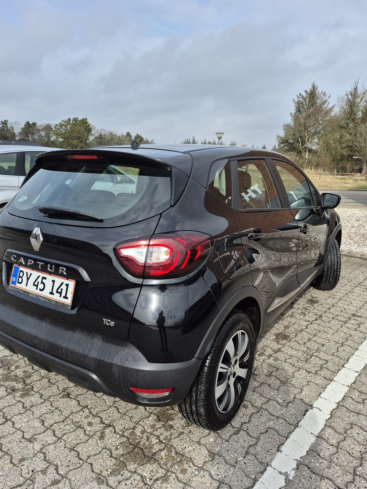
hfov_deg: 56.8
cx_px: 183
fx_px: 339
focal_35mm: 24
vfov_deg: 71.6
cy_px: 235
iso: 25
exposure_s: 1/1304
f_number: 1.8
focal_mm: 5.4
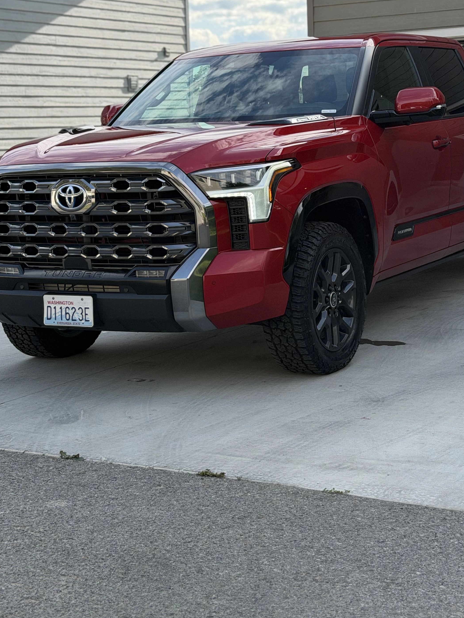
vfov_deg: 28.1
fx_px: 1233
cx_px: 260
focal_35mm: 69
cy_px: 230
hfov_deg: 21.3
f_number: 1.78
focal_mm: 6.76
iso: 100
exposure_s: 1/2033
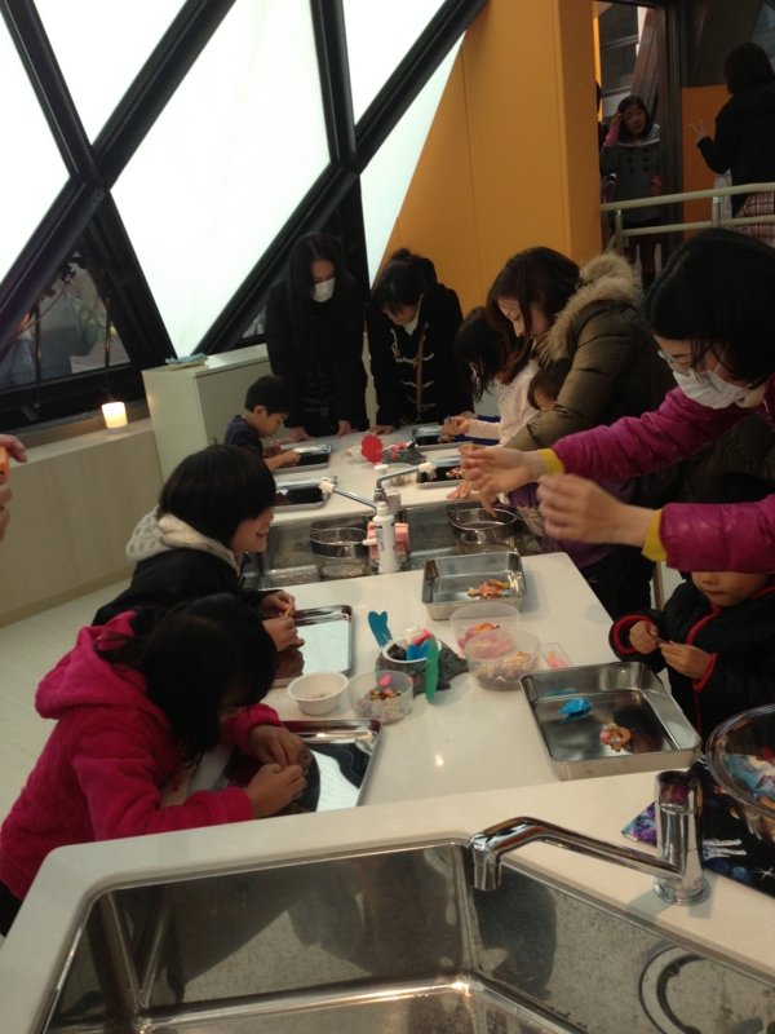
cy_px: 517
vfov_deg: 55.4
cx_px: 388
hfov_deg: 42.9
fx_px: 985
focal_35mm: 33
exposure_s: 1/120
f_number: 2.4
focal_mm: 4.13
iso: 64
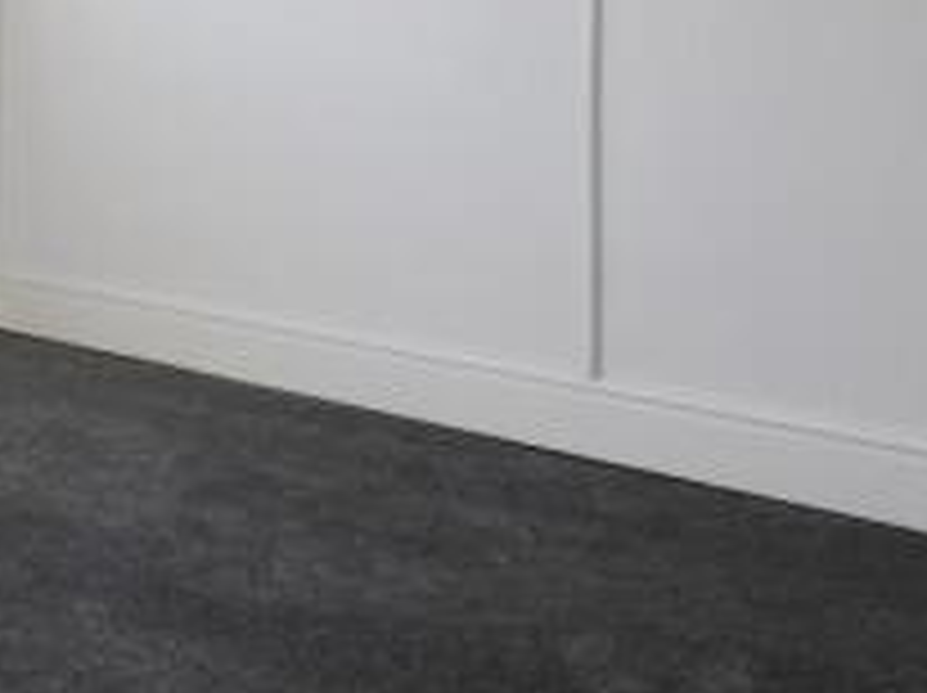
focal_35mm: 68
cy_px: -74
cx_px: 227
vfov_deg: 20.5
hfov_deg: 28.2
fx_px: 1819
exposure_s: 1/54
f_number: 4.1
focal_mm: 4.3
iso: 100
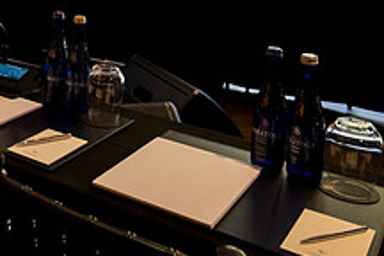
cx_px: -69
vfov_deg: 26.2
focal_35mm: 51
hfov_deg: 32.5
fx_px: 544
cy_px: 74
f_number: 4
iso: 4500
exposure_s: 1/125
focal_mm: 19
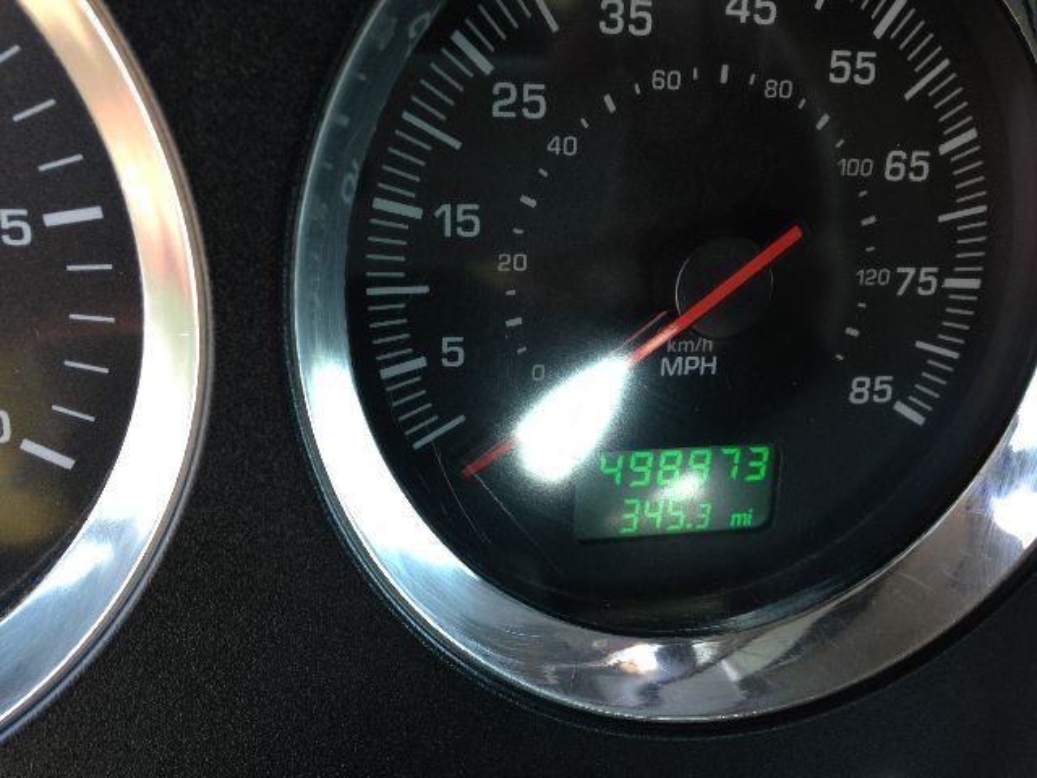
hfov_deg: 55.4
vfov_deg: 42.9
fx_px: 989
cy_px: 389
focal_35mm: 33
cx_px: 518
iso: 50
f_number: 2.4
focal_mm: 4.12
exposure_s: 1/60
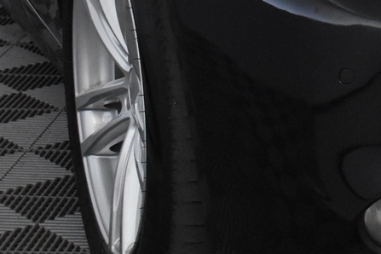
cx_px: 657
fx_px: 1554
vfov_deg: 9.2
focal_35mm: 147
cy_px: -43
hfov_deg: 12.9
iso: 3200
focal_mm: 27
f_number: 6.3
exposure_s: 1/160
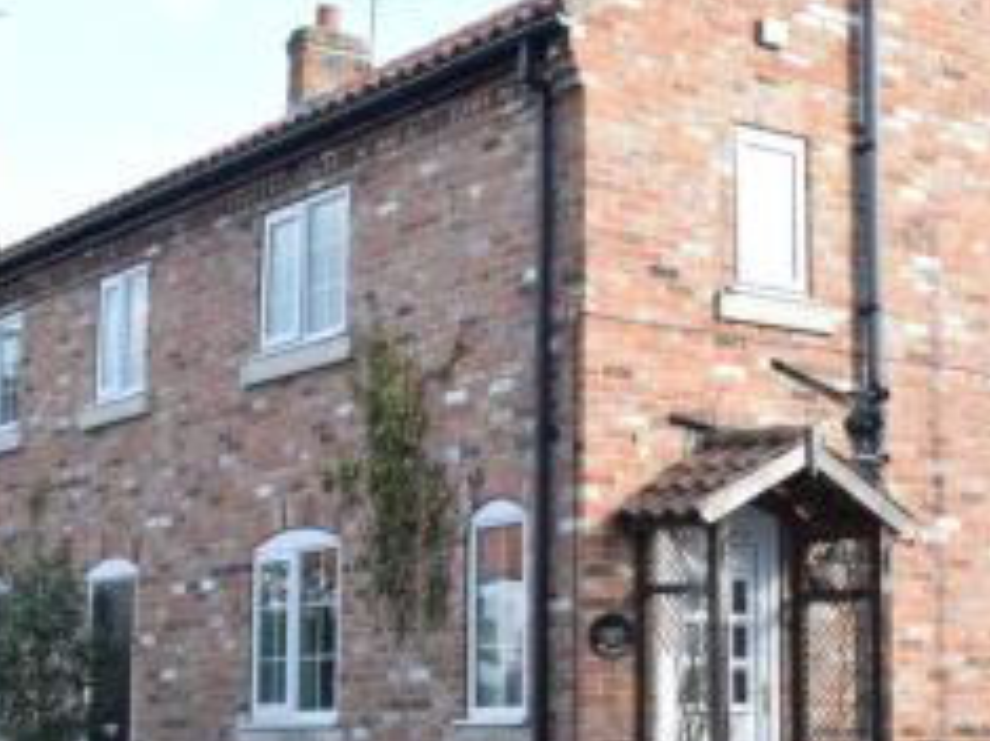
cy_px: 385
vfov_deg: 20.2
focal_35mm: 73
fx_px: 2086
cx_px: 682
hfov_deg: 26.5
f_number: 11
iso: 800
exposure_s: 1/160
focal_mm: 25
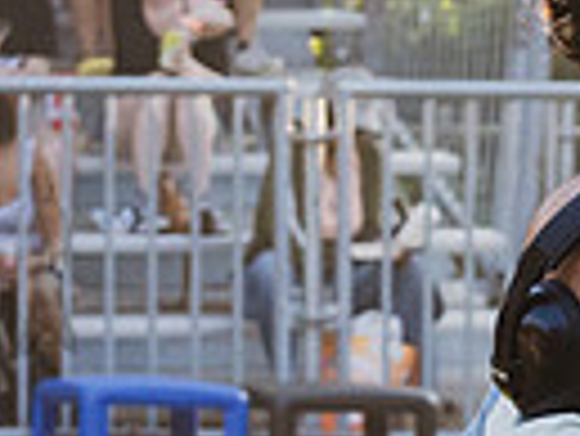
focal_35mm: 292
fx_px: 4897
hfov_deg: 6.8
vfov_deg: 5.1
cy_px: 503
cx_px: 564
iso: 2000
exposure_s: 1/640
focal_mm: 56
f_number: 5.6
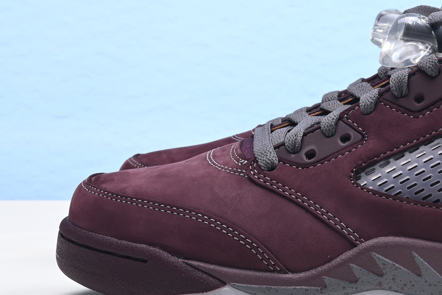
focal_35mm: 112
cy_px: 1
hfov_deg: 18.1
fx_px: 1375
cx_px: 345
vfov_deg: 12.1
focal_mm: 41
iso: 100
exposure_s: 1/2
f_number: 16
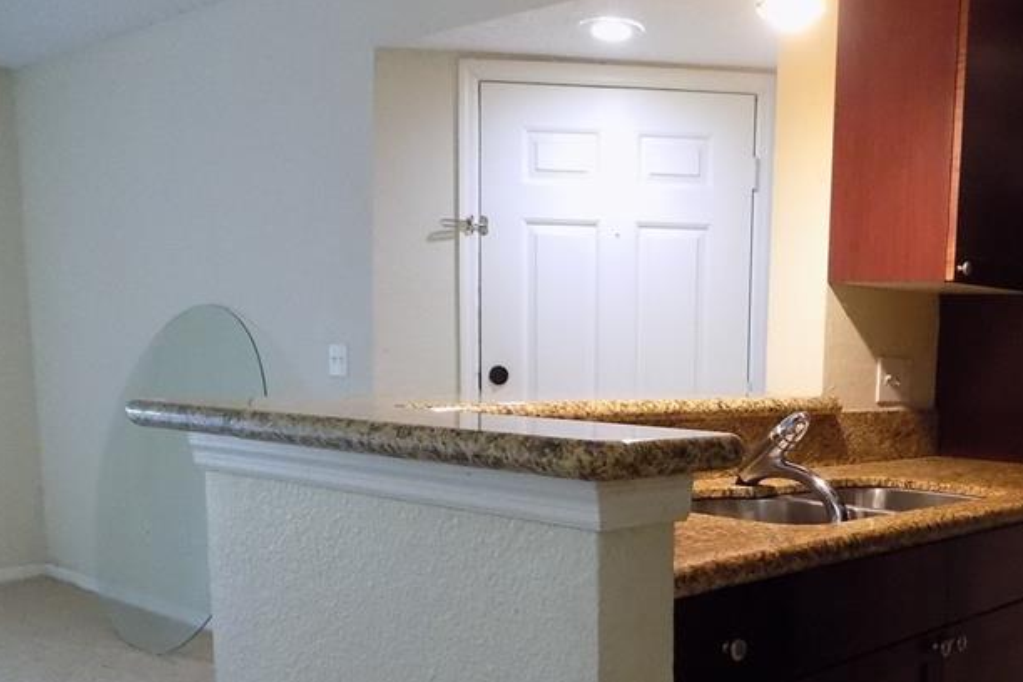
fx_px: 1137
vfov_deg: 32.6
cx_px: 741
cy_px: 533
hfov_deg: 47.0
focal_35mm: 40
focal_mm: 4
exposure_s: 1/20
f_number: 3.1
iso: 400
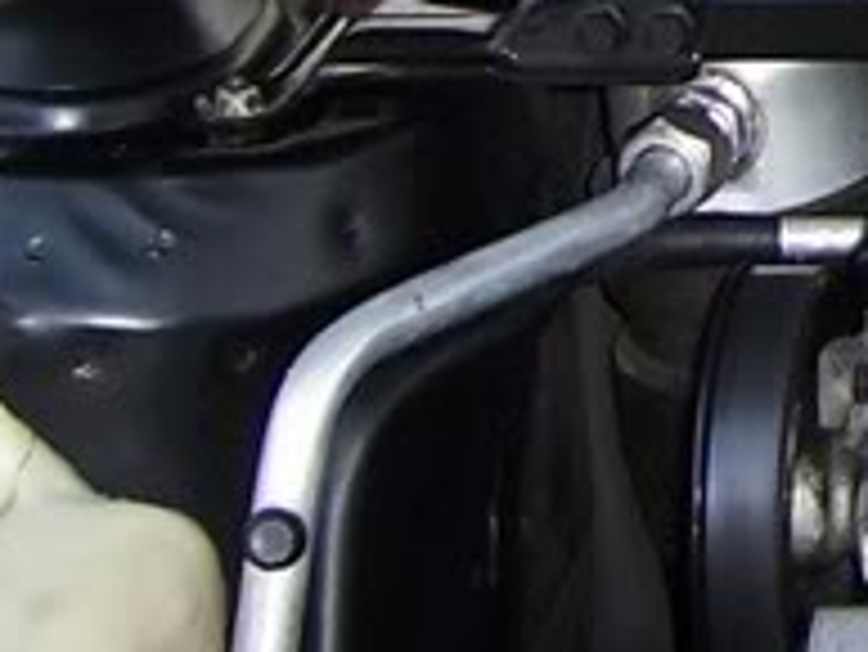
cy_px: -706
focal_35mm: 191
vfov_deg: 7.4
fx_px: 4792
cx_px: 1853
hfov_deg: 9.5
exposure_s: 1/60
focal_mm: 6
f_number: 3
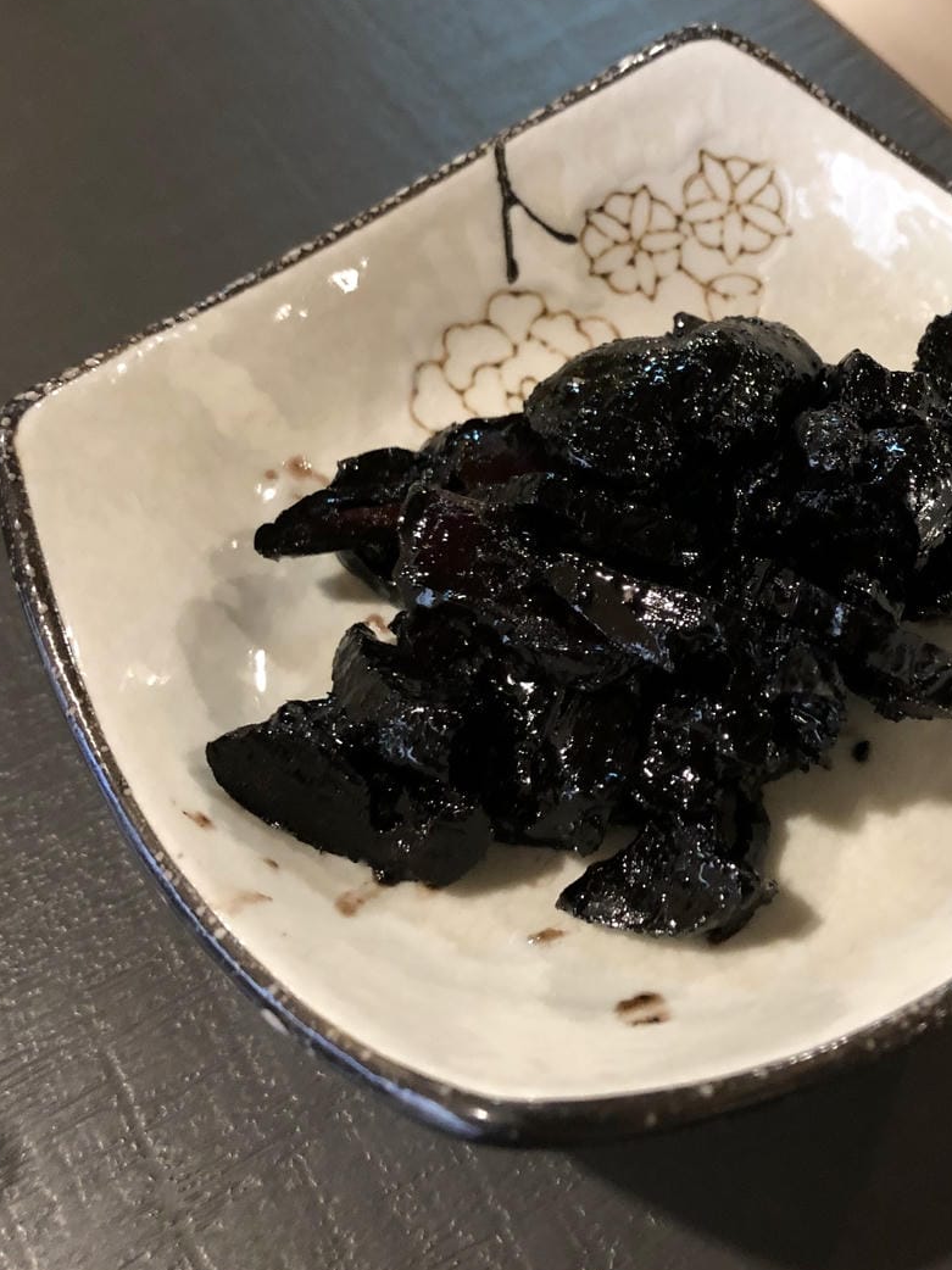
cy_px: 528
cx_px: 692
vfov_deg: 43.7
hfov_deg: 33.0
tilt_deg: -55.4
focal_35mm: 43
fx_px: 1577
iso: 100
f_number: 1.8
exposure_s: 1/5
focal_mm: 3.99
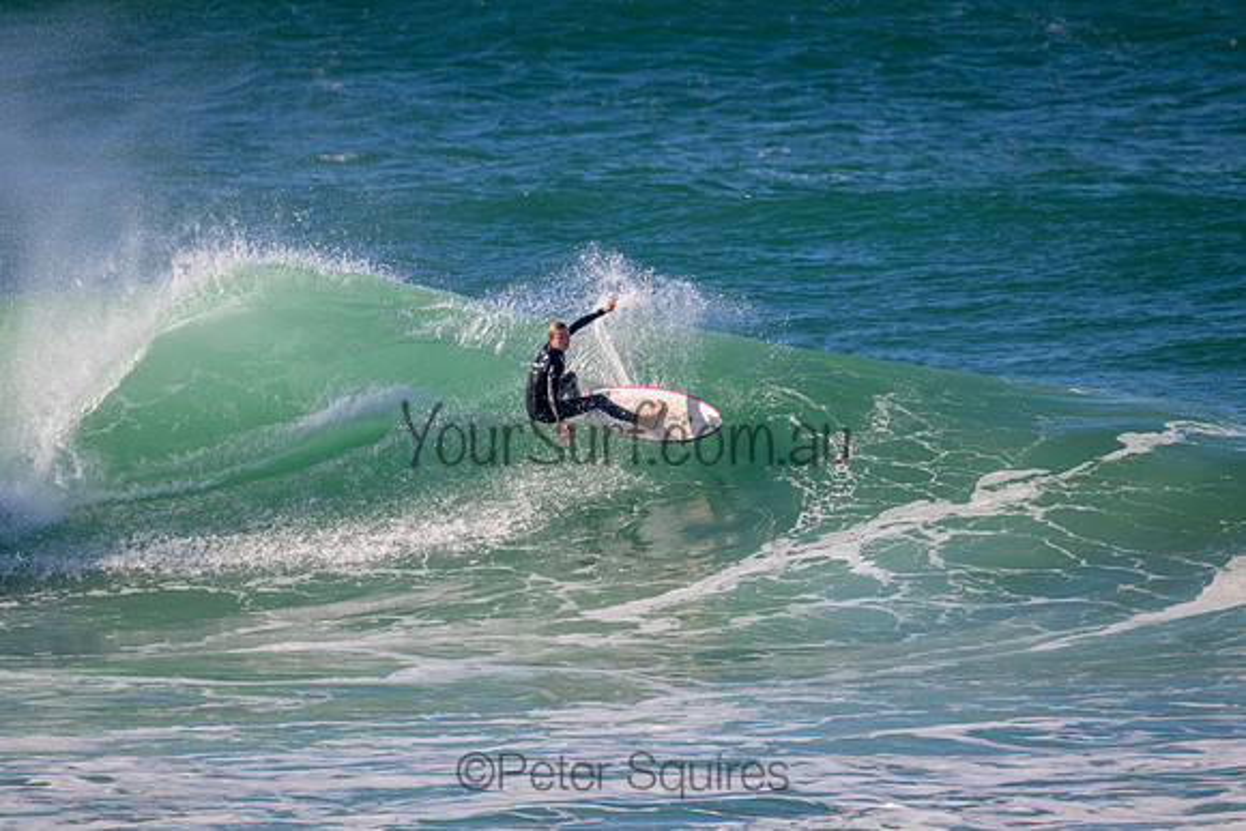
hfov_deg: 2.6
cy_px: 416
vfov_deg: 1.7
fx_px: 27694
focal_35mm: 800
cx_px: 623
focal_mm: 800
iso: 1600
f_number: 11
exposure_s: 1/2000
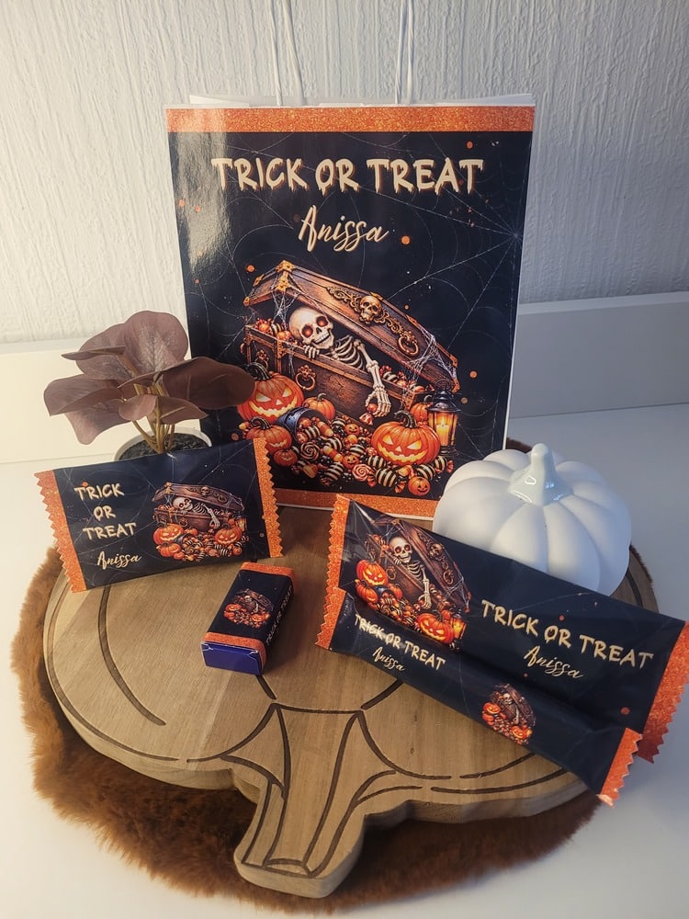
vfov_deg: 67.3
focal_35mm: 26
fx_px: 690
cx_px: 344
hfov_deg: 53.1
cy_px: 460
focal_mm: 5.4
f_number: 1.8
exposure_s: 1/50
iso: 320
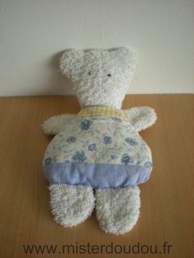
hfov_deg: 37.7
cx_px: 97
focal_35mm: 38
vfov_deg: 49.0
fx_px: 284
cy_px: 129
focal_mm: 6.3
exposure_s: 1/54.4
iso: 200
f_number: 3.1
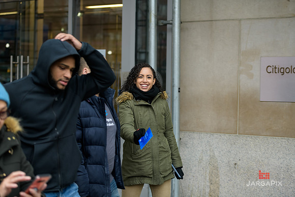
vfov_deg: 18.2
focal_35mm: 75
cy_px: 98
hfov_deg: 27.0
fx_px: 615
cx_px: 148
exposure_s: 1/125
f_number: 3.2
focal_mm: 75
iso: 200
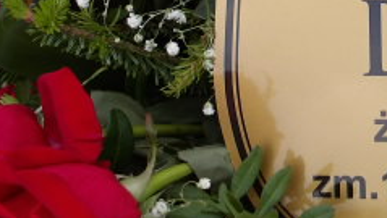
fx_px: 1017
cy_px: 34
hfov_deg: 20.5
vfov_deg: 12.2
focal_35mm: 99
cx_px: 431
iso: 100
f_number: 3.3
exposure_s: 1/602
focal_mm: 6.1
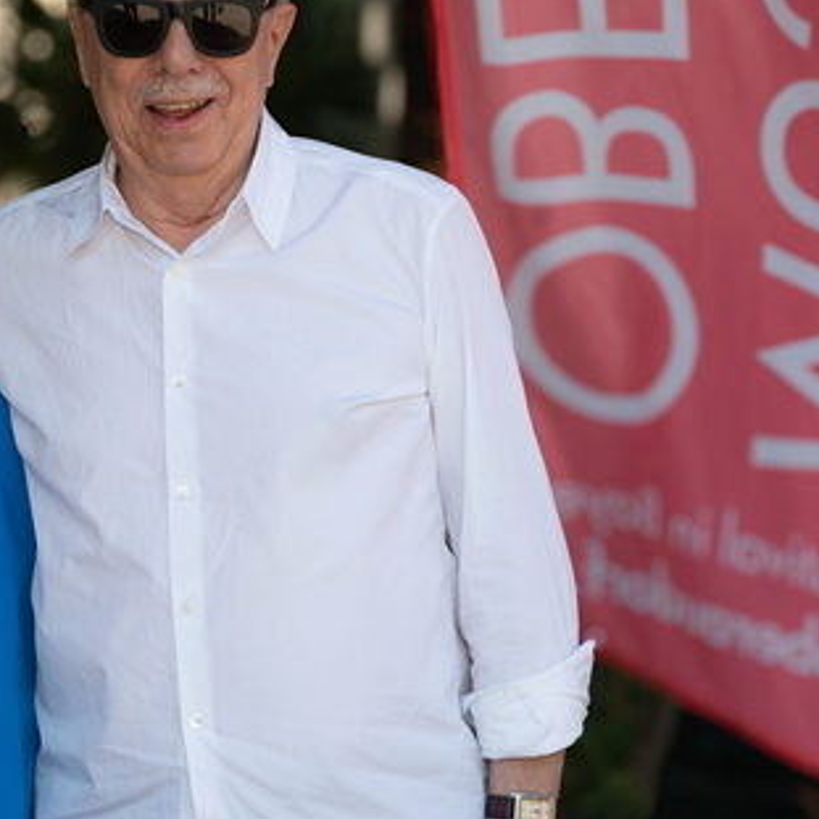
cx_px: -121
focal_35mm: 121
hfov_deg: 14.0
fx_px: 3239
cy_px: 370
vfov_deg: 14.4
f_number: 6.3
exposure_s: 1/125
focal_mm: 61
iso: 100
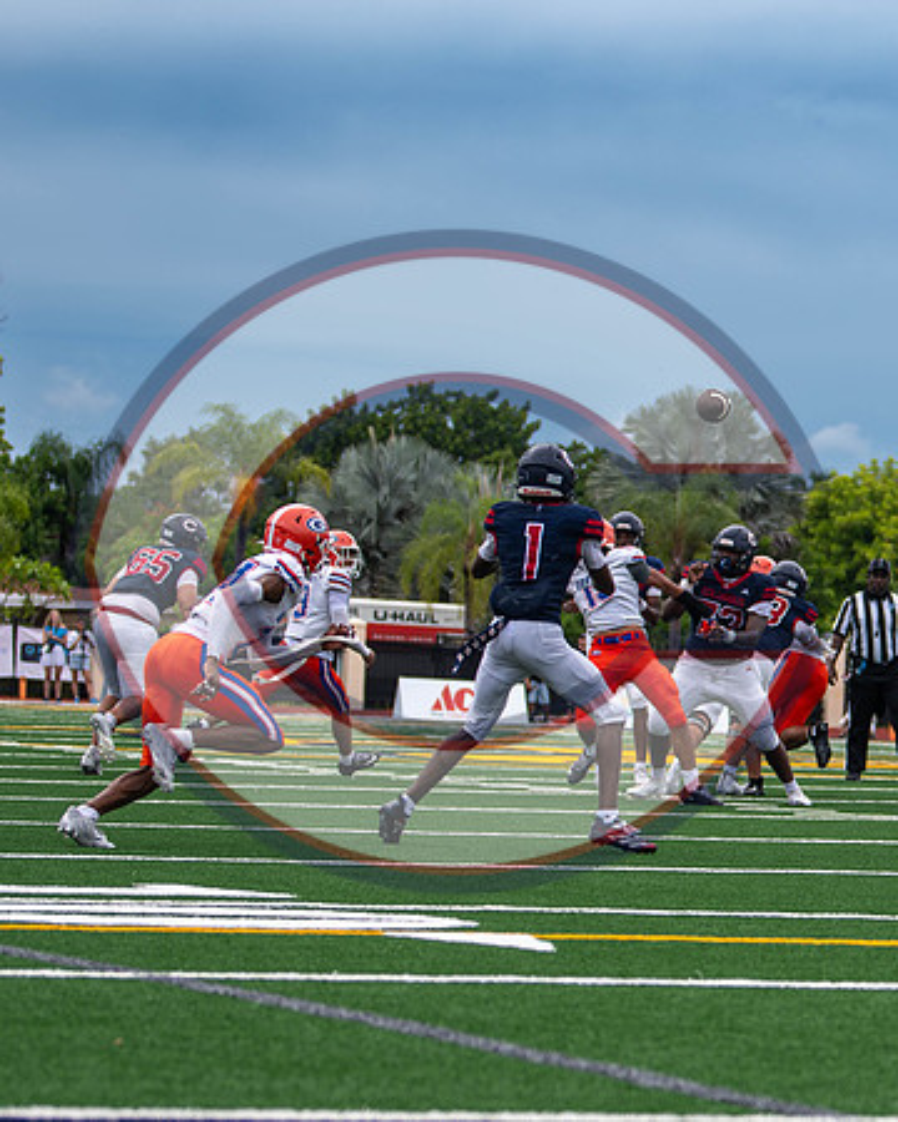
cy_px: 599
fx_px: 6413
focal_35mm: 193
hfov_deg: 8.0
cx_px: 806
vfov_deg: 10.0
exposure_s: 1/1000
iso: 64
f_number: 2.8
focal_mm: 75
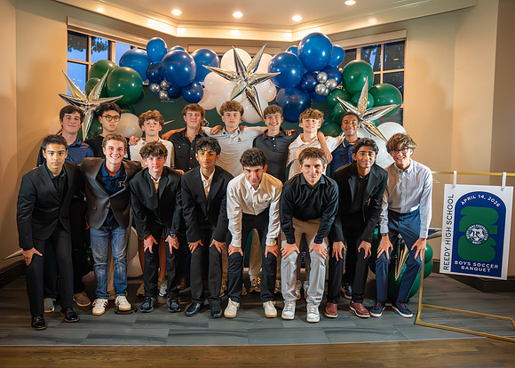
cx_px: 244
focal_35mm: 27
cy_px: 191
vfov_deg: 49.5
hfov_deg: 65.7
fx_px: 398
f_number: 2.8
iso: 6400
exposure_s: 1/320
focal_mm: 24
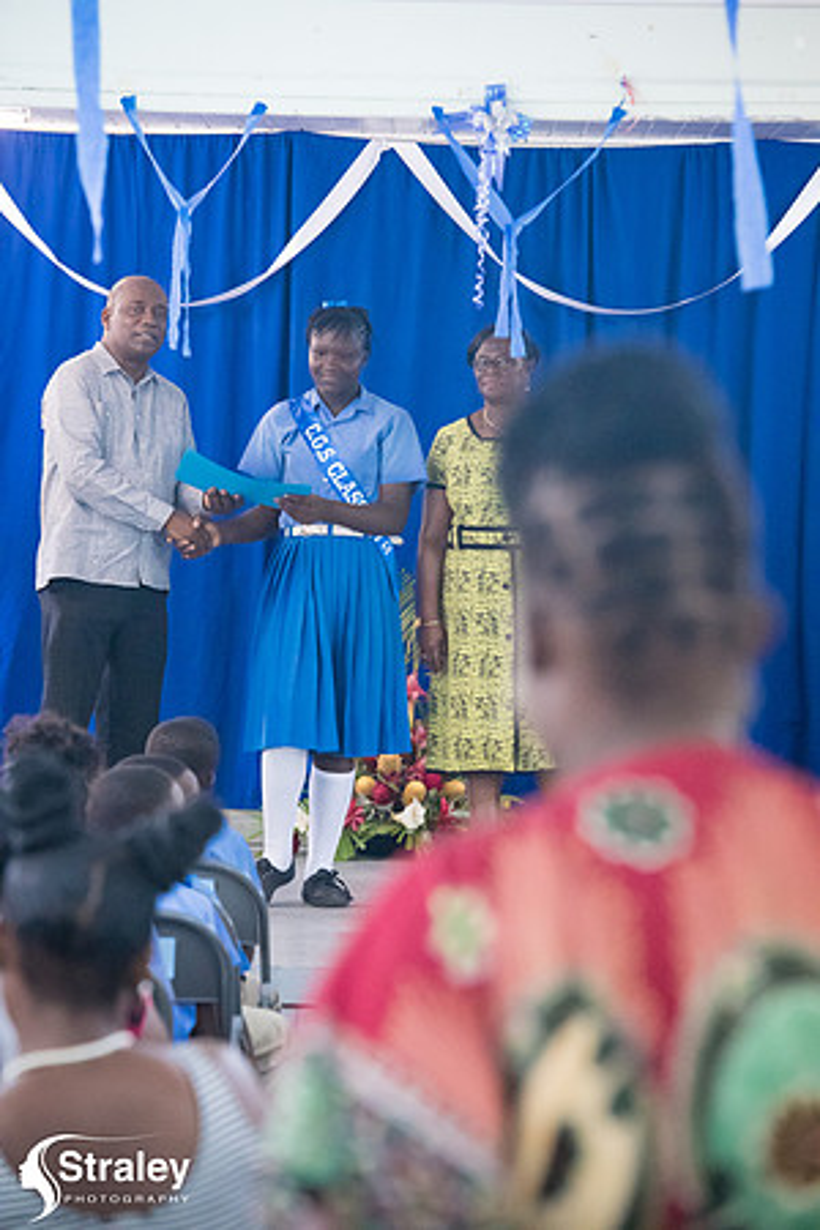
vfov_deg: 13.2
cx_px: 410
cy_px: 615
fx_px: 5295
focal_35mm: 155
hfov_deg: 8.9
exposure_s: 1/200
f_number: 6.3
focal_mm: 155
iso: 20000
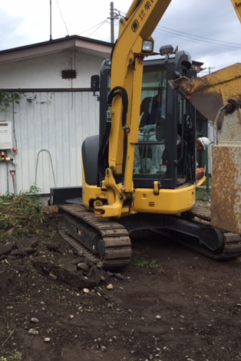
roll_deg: +1.3
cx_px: 41
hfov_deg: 31.6
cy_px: 182
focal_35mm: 41
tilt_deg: -7.0
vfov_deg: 47.4
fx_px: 412
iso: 32
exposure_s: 1/1014
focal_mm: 4.15
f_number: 2.2
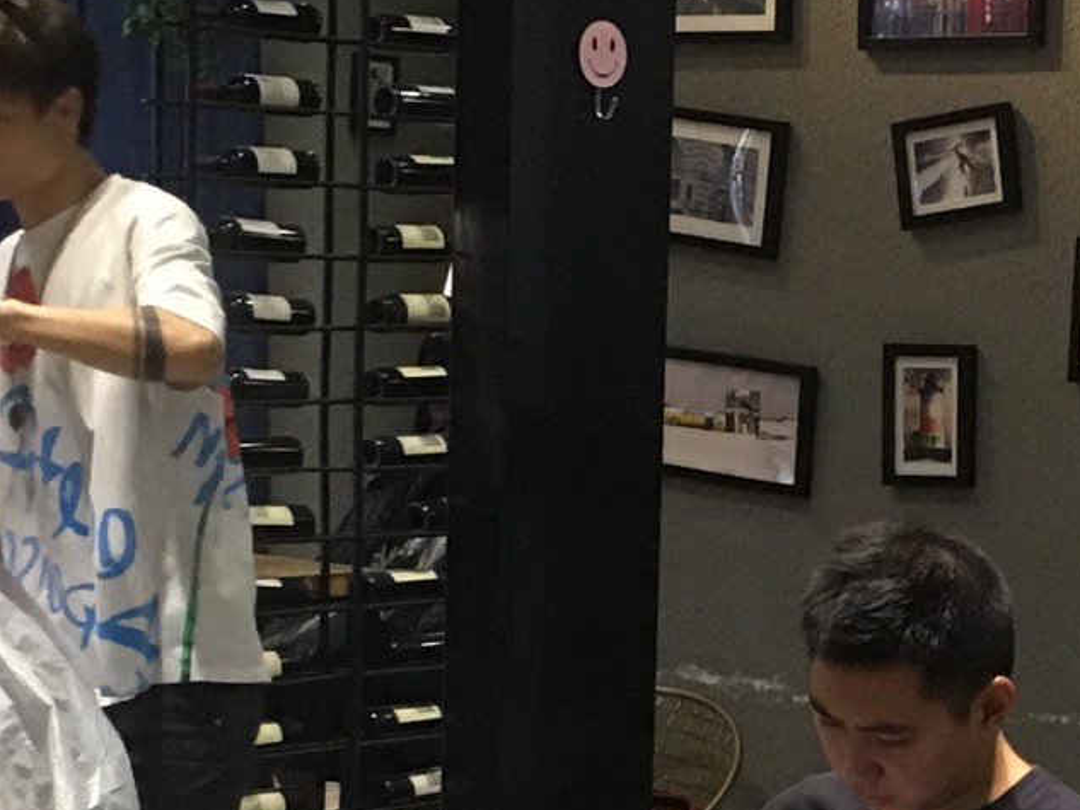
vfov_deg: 11.8
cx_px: 962
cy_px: 754
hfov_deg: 15.6
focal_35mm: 125
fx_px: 3901
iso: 100
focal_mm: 4.15
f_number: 2.2
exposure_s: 1/17
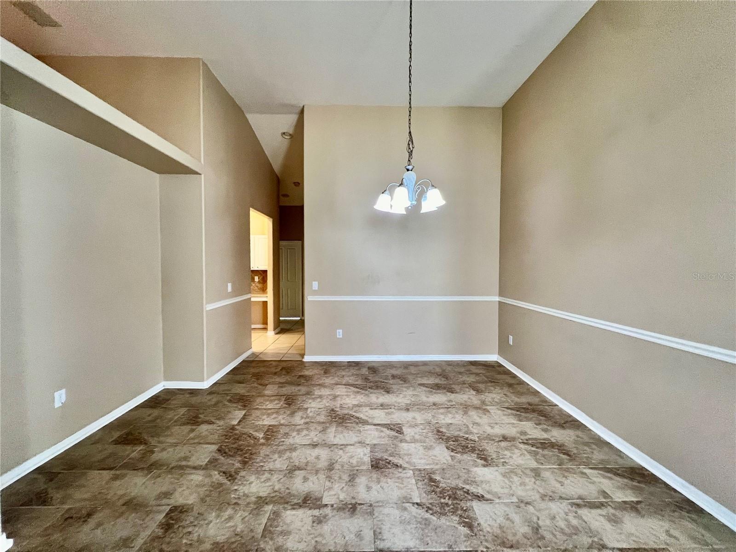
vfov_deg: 89.9
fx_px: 276
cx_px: 368
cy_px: 276
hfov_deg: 106.2
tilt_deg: -2.6
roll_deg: +0.2
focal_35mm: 13
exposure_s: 1/60
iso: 400
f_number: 1.8
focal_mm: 1.57
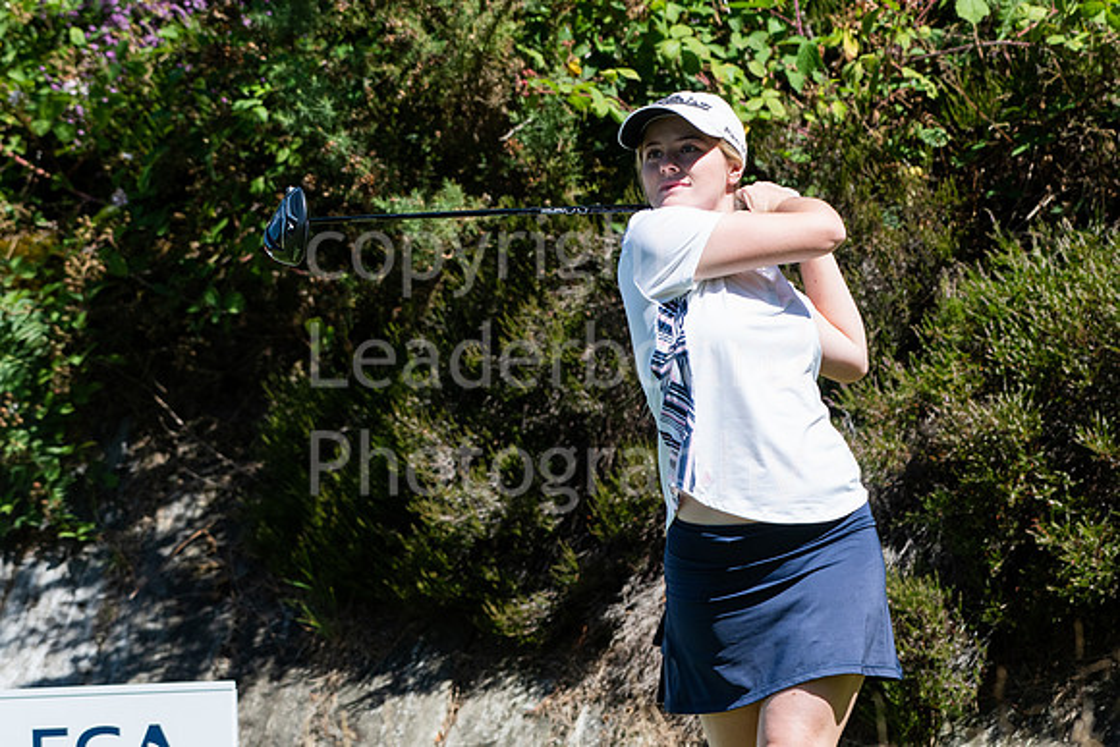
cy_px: 374
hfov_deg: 6.0
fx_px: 10735
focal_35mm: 345
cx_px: 560
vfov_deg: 4.0
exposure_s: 1/1250
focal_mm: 230
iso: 500
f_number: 6.3
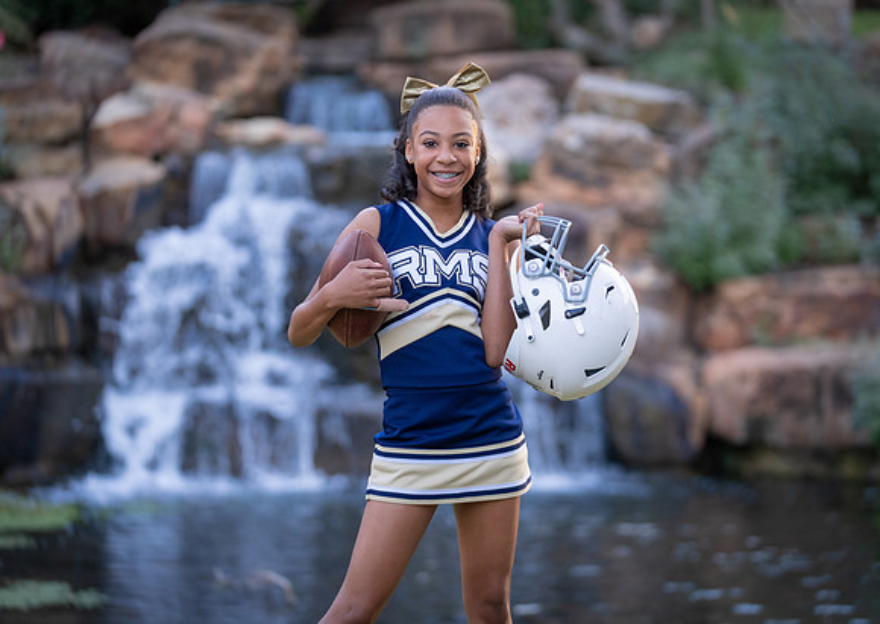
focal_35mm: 131
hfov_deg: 15.4
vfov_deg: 10.9
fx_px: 3256
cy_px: 298
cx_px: 488
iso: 800
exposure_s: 1/320
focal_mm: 120
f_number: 2.8
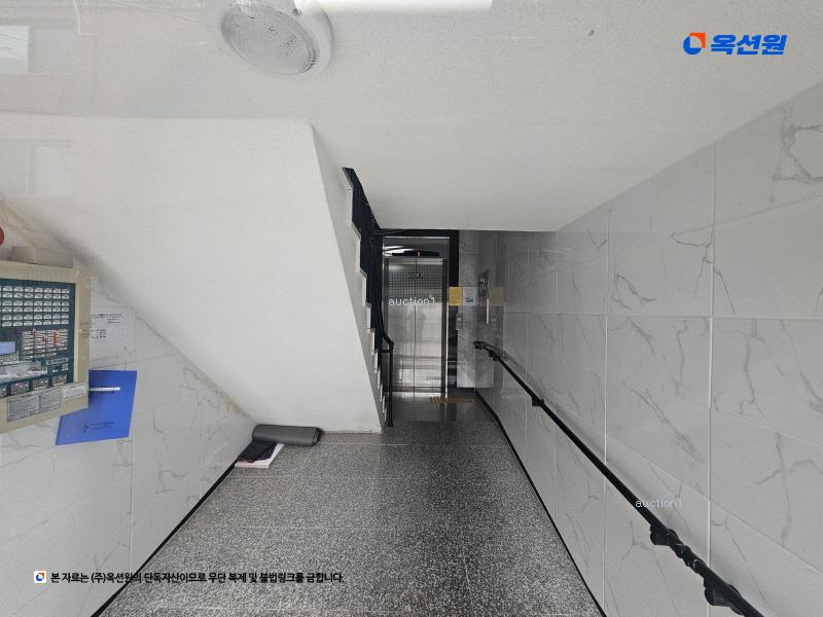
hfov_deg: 106.2
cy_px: 308
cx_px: 412
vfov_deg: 89.9
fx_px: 309
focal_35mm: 13
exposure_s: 1/66
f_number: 2.2
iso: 400
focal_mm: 2.2
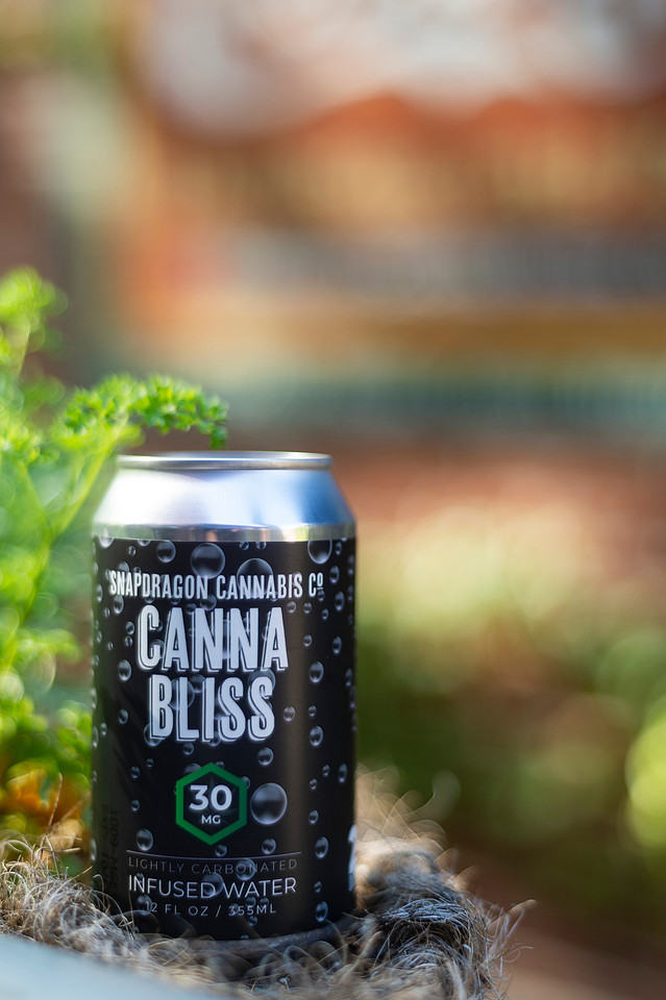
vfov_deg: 39.6
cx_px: 333
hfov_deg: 27.0
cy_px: 500
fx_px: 1389
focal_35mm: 50
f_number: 1.8
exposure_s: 1/500
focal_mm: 50
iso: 200
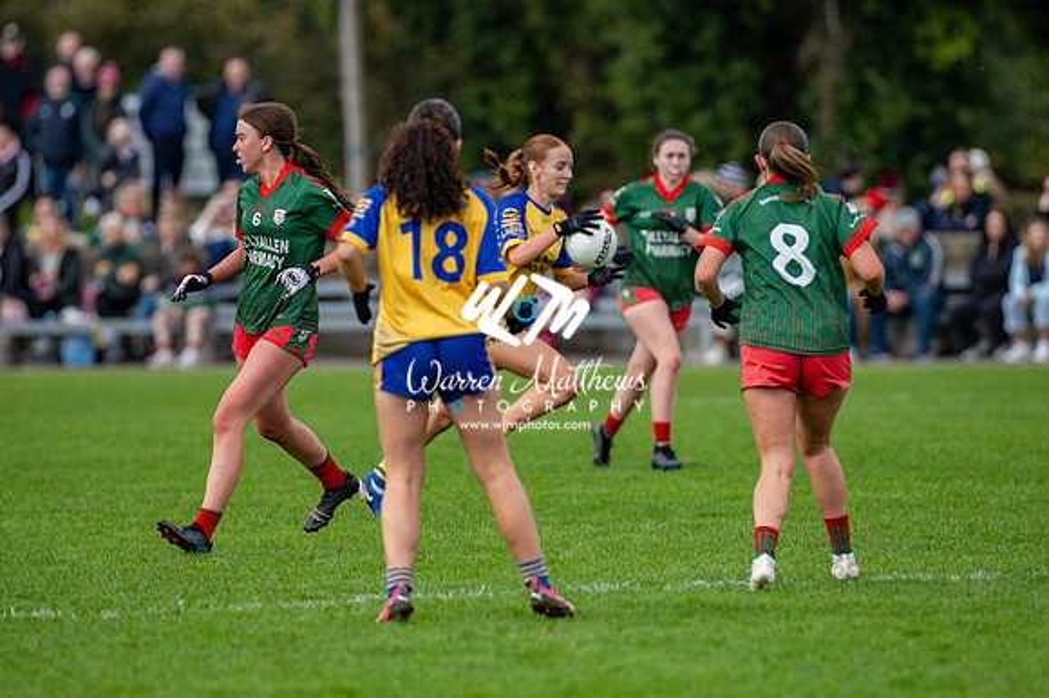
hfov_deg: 4.6
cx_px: 524
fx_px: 13105
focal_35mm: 450
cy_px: 349
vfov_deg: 3.1
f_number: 2.8
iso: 640
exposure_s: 1/5000
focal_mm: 300
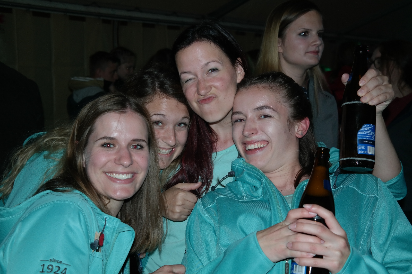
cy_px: 137
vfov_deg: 30.5
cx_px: 206
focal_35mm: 44
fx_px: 503
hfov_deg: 44.5
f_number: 4
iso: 400
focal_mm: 29
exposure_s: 1/50
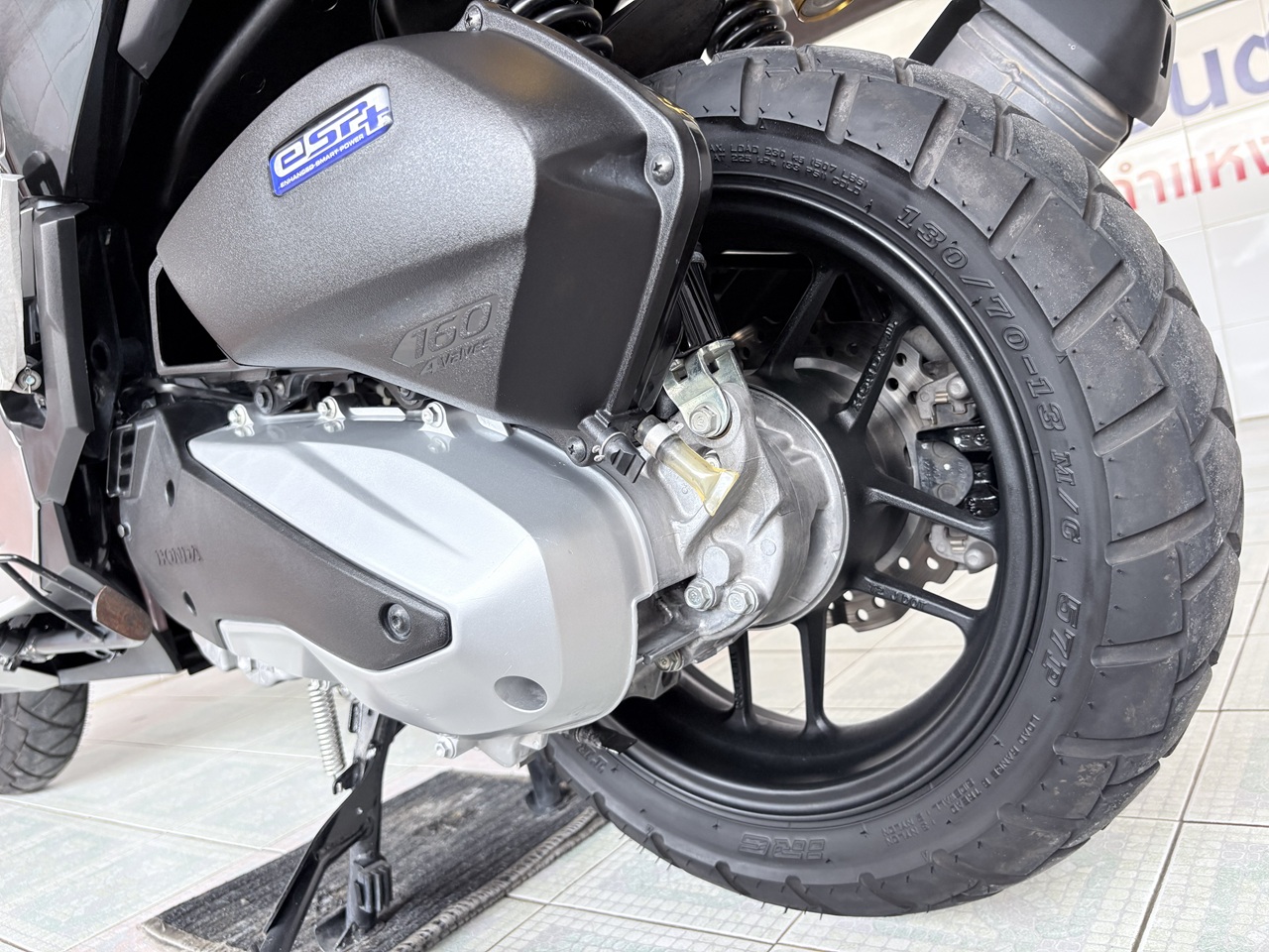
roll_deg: +12.6
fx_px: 953
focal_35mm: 26
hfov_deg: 67.3
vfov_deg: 53.1
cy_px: 476
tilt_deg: -2.6
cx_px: 634
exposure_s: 1/60
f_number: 1.6
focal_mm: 5.96
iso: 125
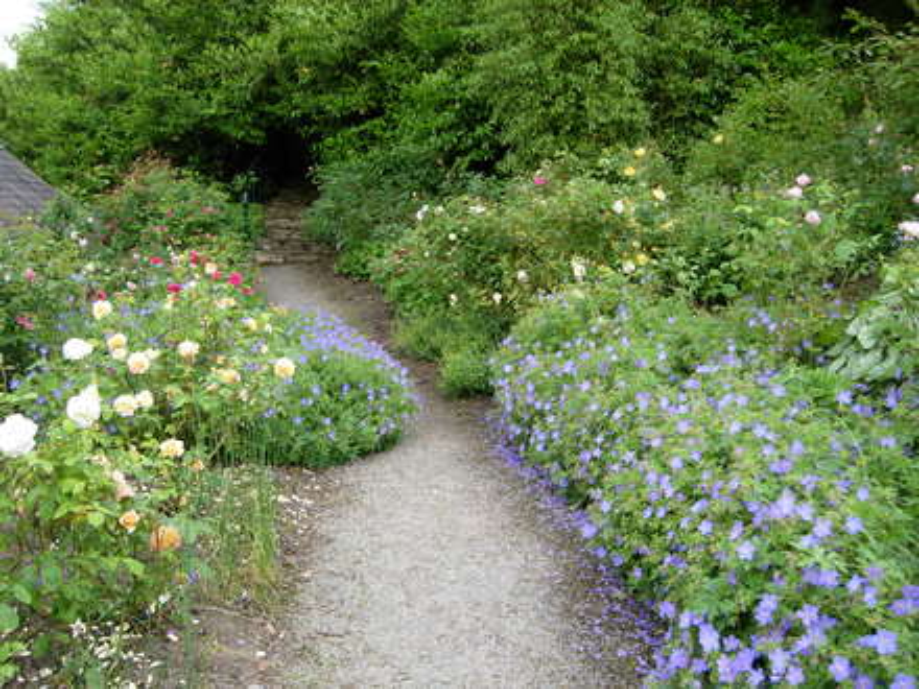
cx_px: 460
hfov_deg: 51.4
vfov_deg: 39.7
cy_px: 344
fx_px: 956
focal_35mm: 36
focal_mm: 7.5
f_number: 3.4
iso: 50
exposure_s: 1/108
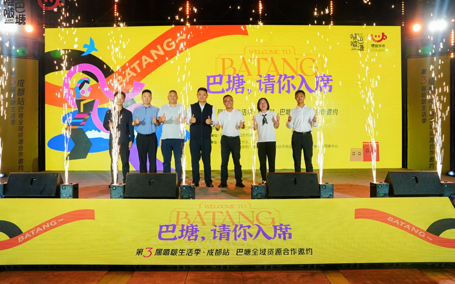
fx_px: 416
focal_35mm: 34
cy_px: 142
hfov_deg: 57.4
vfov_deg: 37.8
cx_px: 226
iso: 1600
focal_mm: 32.5
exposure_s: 1/160
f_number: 7.1
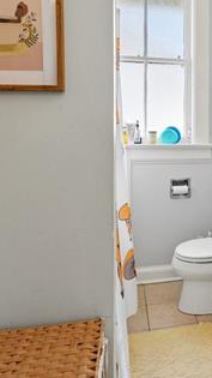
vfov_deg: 57.2
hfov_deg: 32.0
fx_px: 340
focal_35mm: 34
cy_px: 138
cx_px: 211
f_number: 11
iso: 800
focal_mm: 16
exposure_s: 1/25
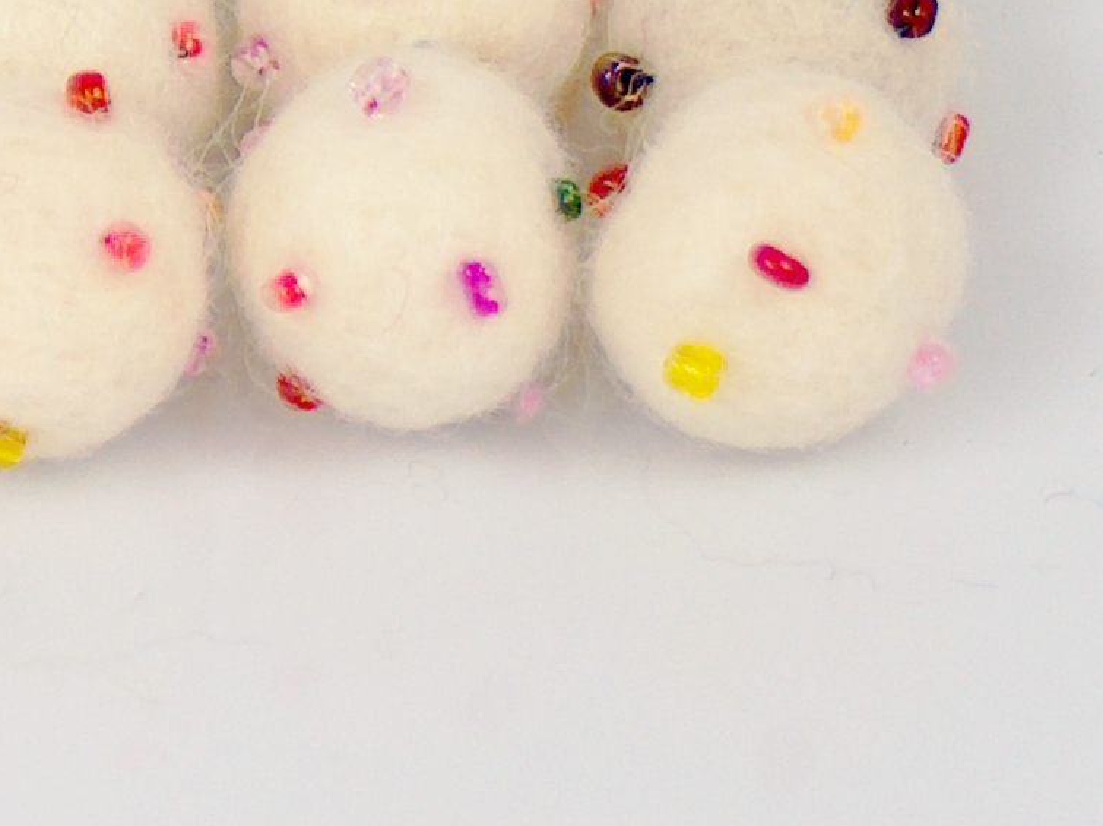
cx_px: -579
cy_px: -379
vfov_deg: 5.1
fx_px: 9233
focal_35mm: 290
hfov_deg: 6.7
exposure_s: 1/35
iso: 100
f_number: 2.9
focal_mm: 17.25
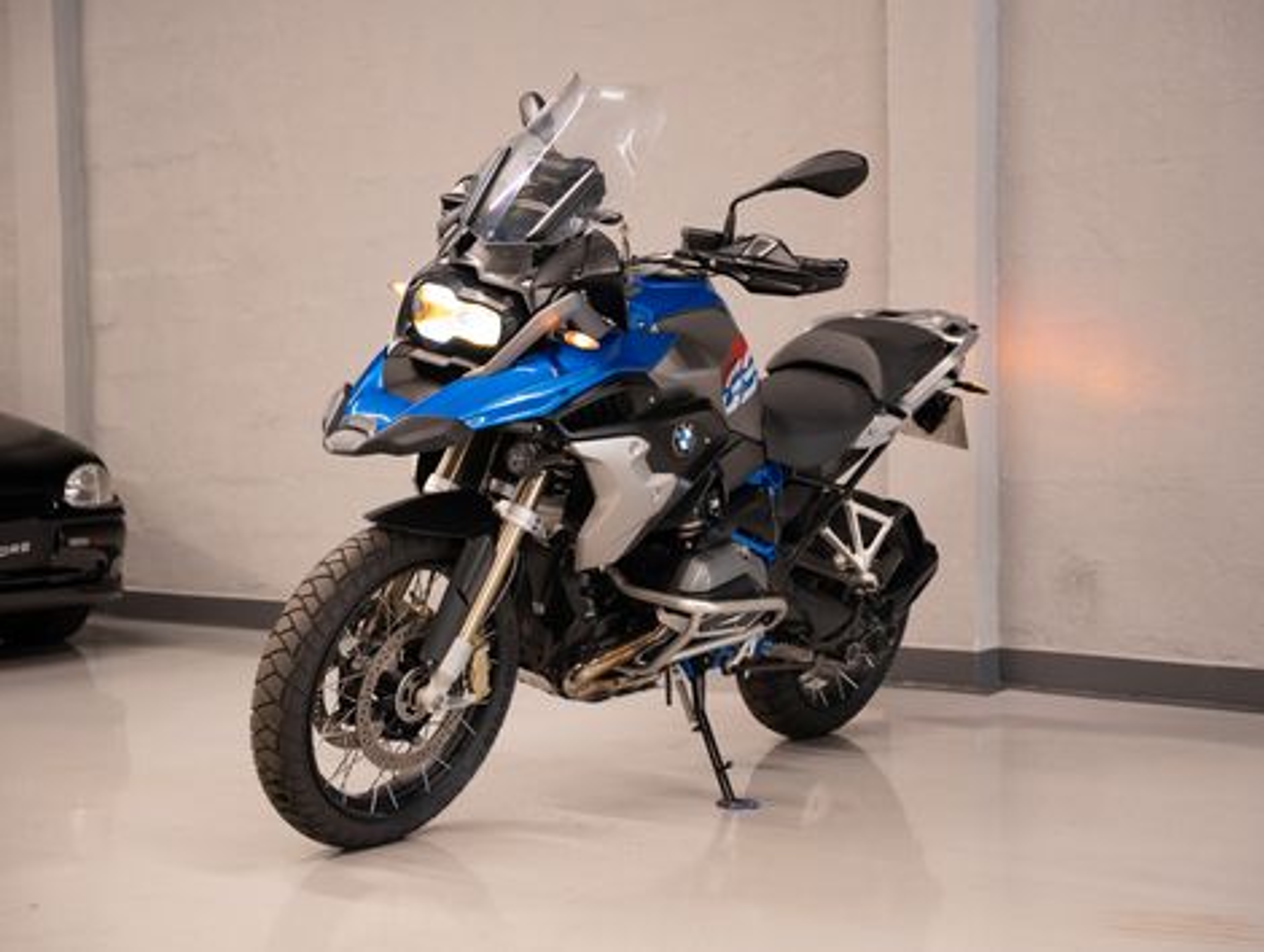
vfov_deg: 26.1
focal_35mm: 56
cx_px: 632
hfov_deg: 34.2
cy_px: 476
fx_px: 2054
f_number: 2.8
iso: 2000
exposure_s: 1/100
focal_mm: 51.9
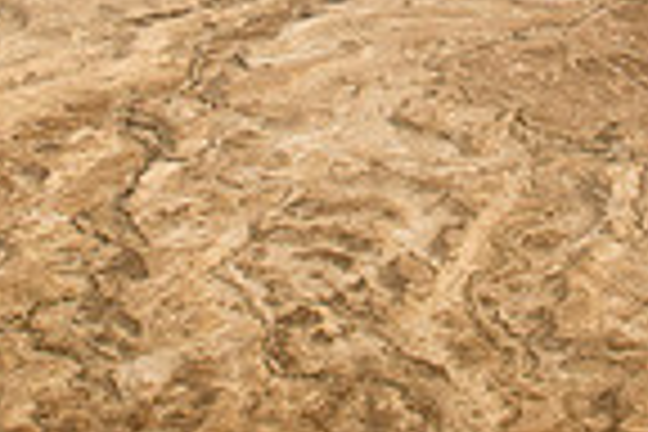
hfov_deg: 20.9
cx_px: 482
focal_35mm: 97
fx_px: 1746
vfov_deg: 12.5
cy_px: -412
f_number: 2.8
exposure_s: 1/4000
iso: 200
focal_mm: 24
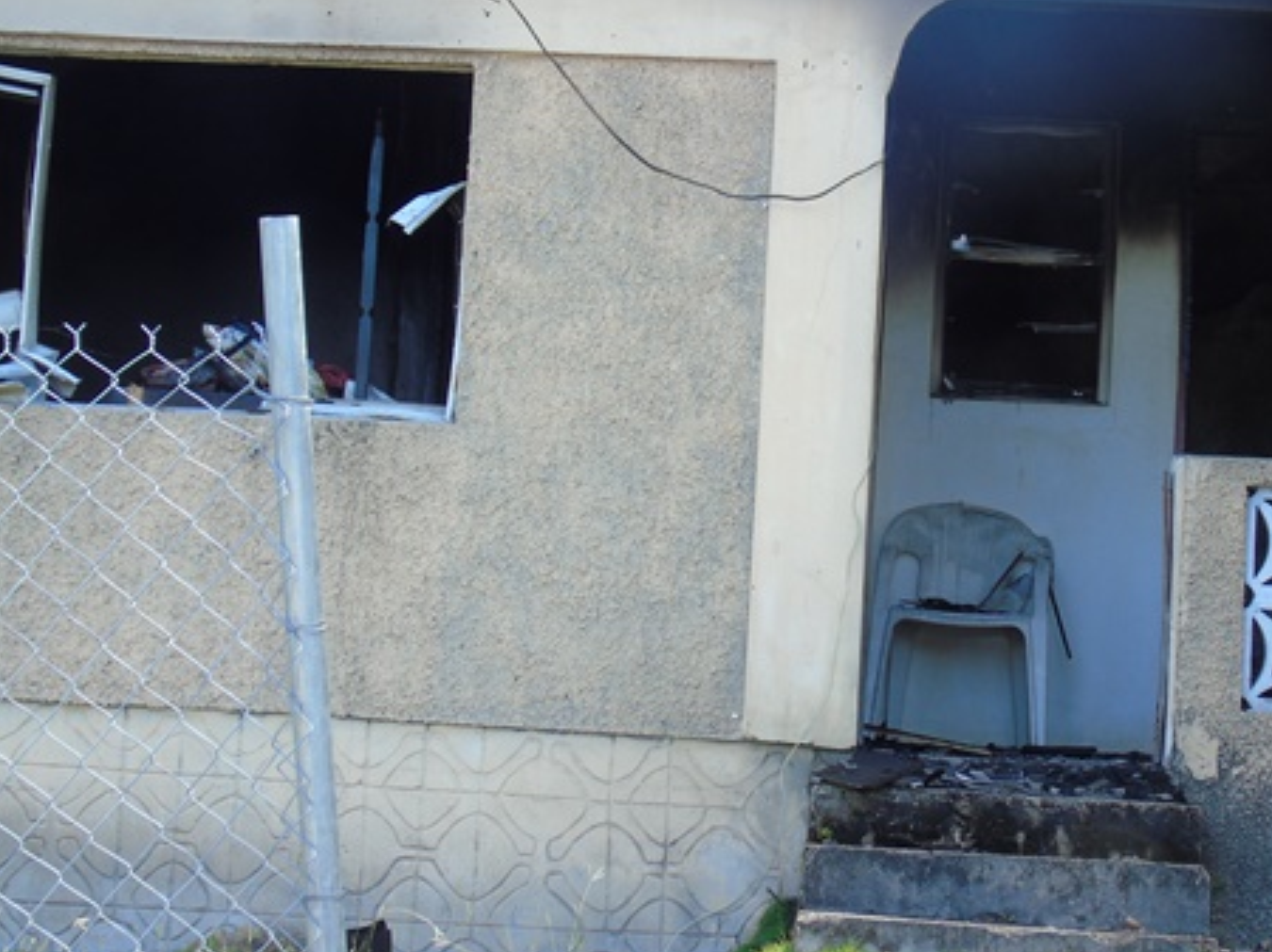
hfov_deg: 19.4
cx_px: 856
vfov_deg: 14.6
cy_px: 424
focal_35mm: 101
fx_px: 3709
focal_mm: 13
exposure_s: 1/30
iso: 80
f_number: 5.2
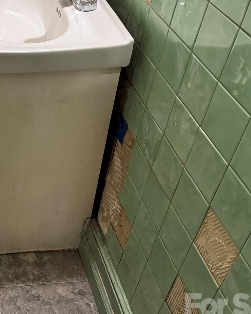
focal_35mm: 50
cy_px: 106
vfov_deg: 37.0
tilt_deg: -37.2
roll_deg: -0.6
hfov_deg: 27.0
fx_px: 464
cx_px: -45
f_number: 1.78
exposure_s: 1/60
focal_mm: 6.76
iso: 800
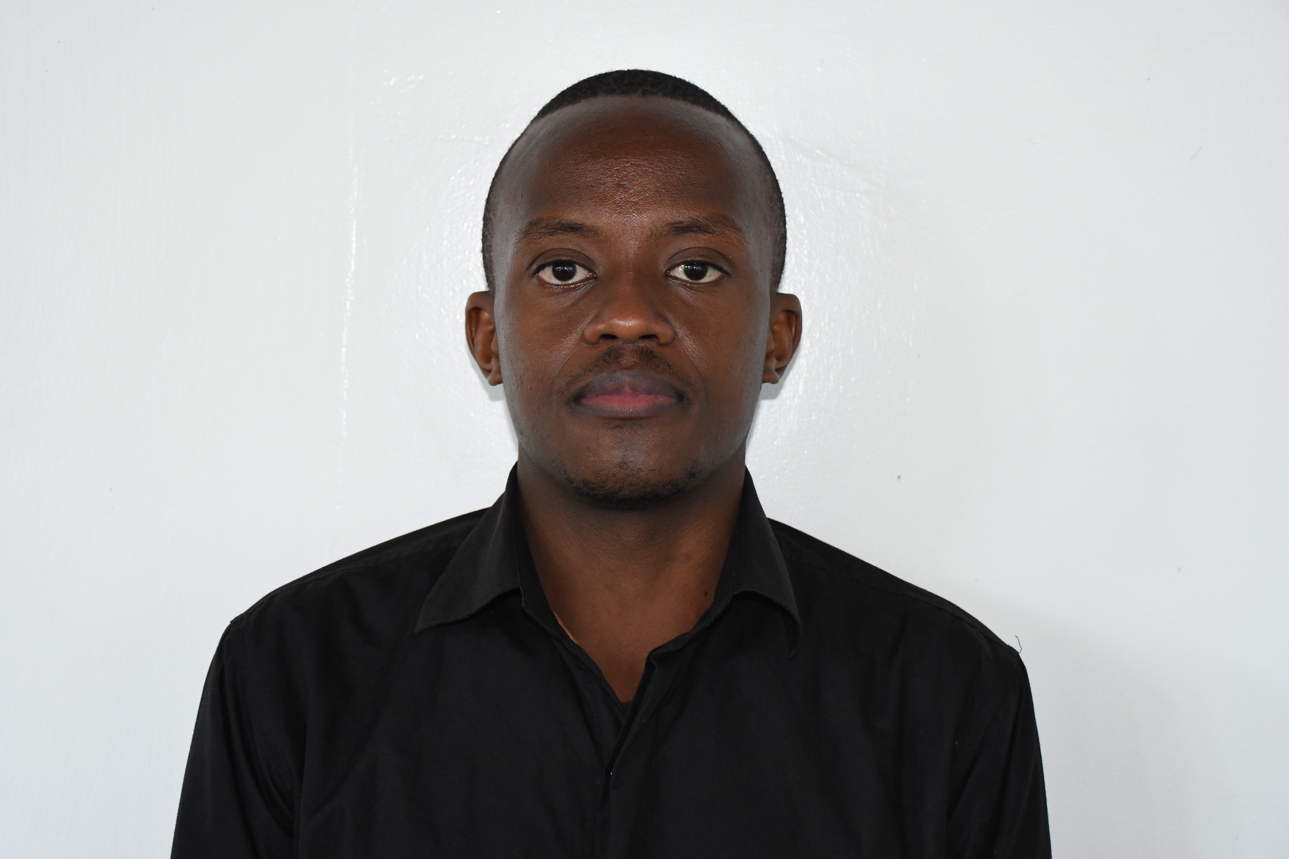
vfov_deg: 20.3
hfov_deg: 30.1
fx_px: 2399
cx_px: 644
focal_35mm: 67
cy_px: 430
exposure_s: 1/200
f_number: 5
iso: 2500
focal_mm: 45
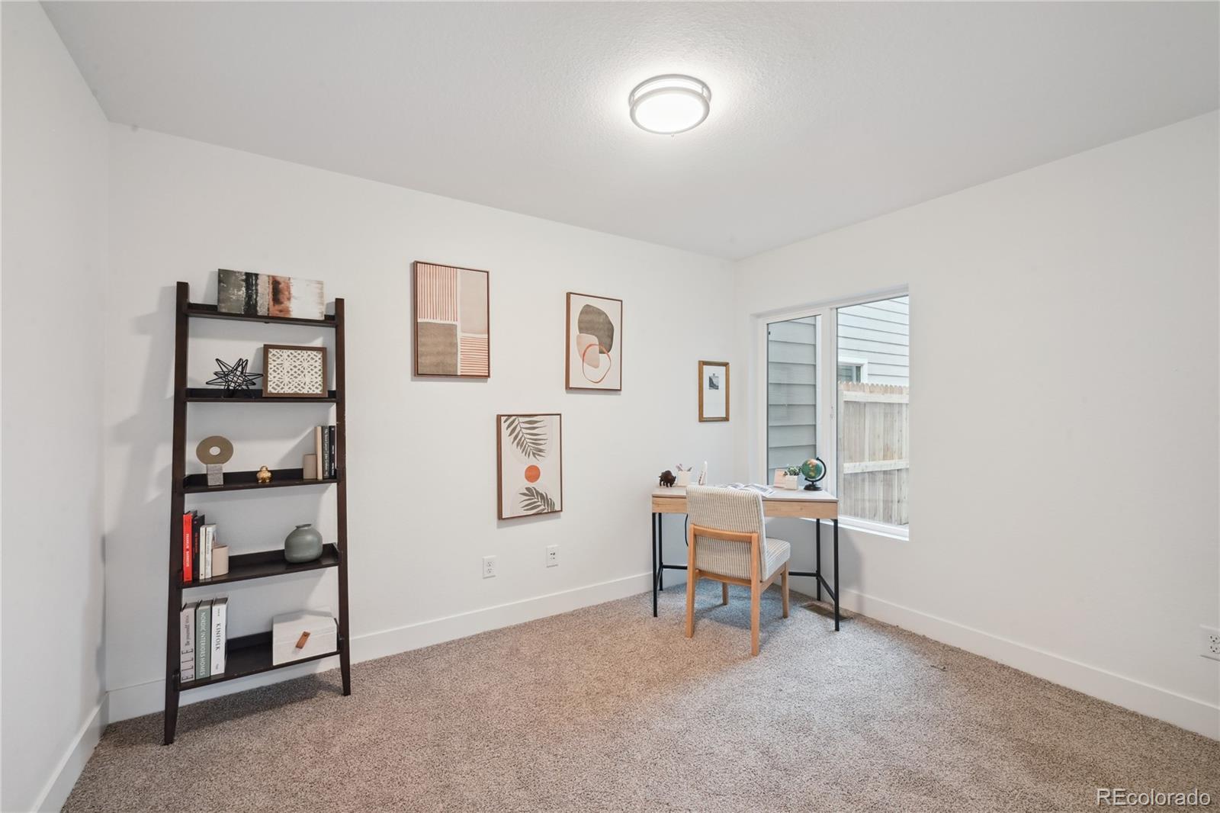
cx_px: 610
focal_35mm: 15
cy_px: 406
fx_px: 508
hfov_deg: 100.4
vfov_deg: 77.3
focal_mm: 15
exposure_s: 1/3.33
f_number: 11
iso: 400
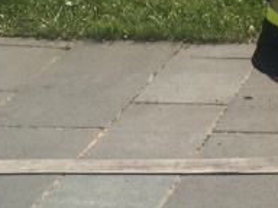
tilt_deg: -12.2
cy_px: -157
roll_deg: +2.0
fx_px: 1245
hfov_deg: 12.1
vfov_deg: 9.2
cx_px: 424
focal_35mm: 155
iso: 32
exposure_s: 1/2639
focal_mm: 4.15
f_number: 2.2
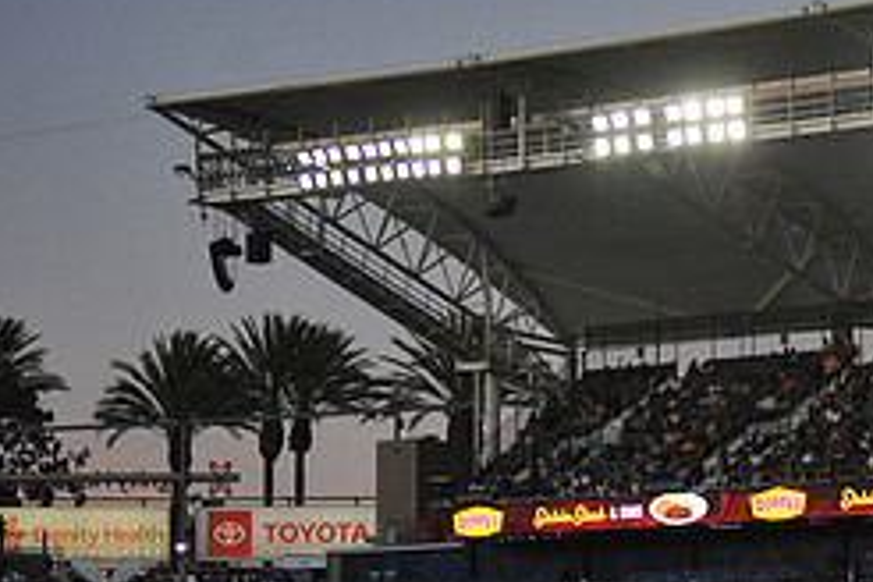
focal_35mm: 165
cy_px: 518
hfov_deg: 12.3
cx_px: 901
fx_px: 4001
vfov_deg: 8.3
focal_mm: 70
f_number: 2.8
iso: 1600
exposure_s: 1/2500
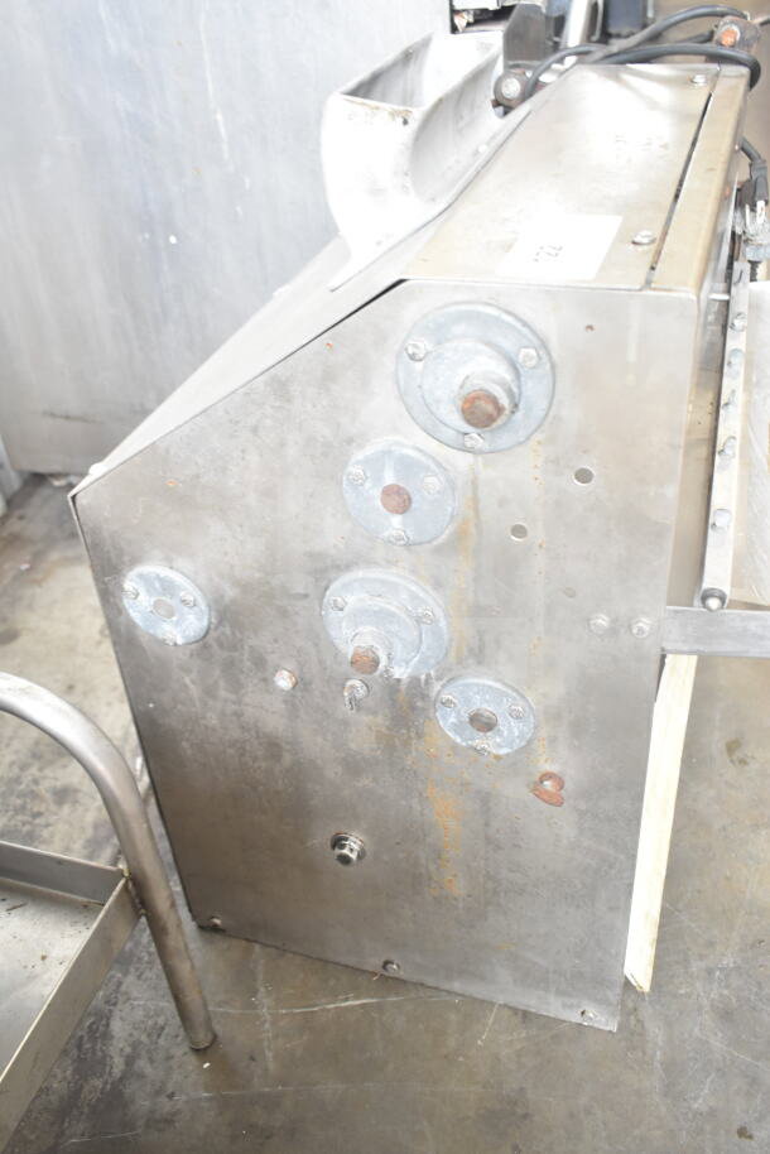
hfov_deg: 40.0
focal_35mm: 33
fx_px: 1058
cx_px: 385
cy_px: 577
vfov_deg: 57.2
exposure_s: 1/30
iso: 1600
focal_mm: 22
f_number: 3.8
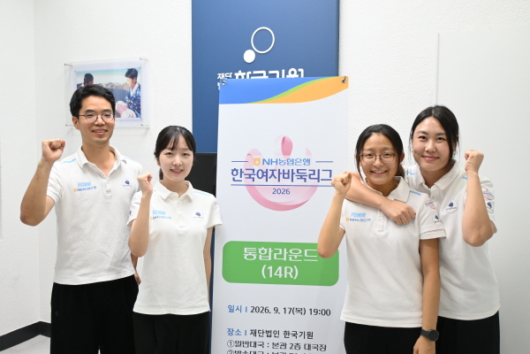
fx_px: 497
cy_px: 177
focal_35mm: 34
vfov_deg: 39.1
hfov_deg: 56.1
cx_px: 265
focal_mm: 22.5
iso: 1250
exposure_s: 1/125
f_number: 4
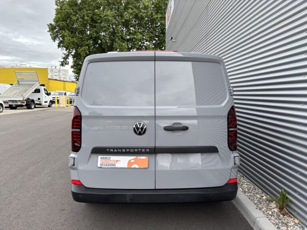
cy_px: 115
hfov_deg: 67.3
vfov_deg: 53.1
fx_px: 231
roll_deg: +0.0
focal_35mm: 26
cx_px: 154
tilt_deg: -6.4
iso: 50
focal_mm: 5.96
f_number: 1.6
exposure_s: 1/831
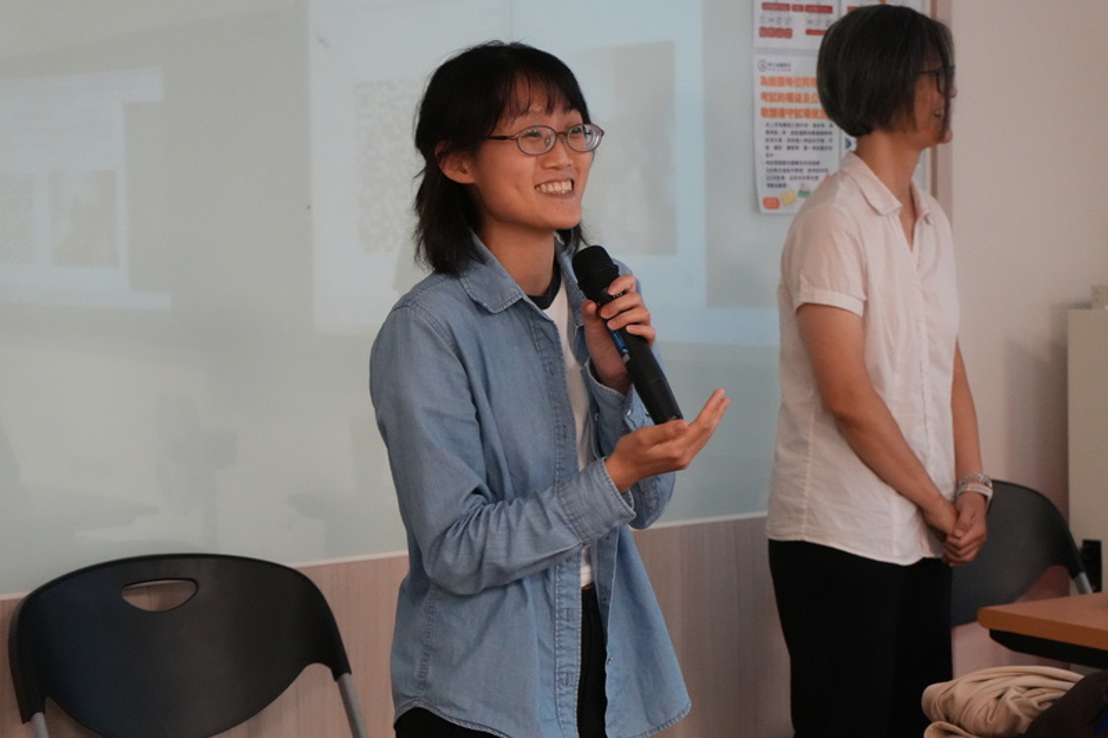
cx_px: 554
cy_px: 369
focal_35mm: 75
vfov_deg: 18.2
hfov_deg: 27.0
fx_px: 2308
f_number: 5.6
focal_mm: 50
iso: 6400
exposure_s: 1/160
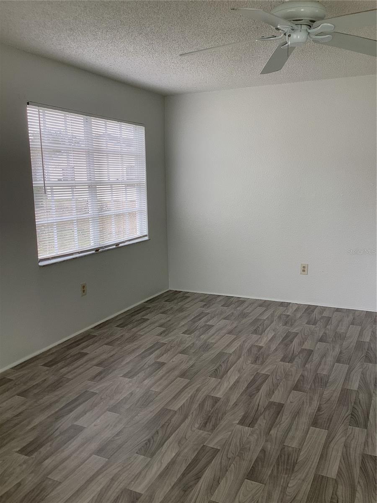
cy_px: 252
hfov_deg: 45.4
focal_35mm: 31
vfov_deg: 58.4
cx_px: 188
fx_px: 450
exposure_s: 1/120
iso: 64
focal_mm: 3.3
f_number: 2.4
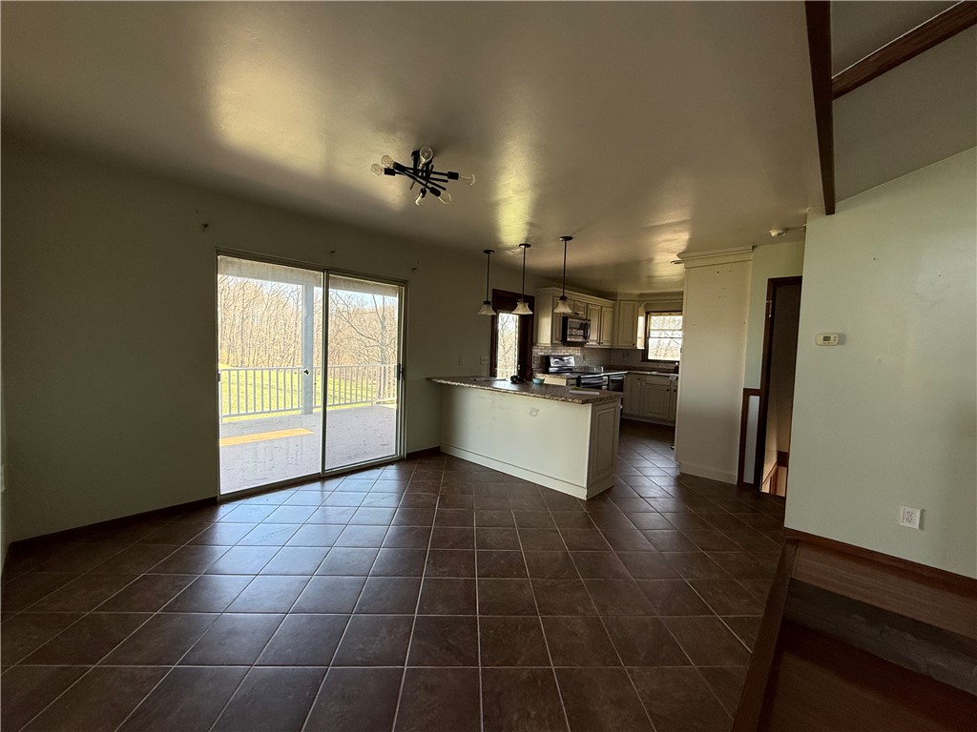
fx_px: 395
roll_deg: -1.6
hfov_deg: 102.1
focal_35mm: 14
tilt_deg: -2.2
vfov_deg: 85.7
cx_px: 488
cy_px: 366
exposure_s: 1/99
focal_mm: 2.22
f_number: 2.2
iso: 125
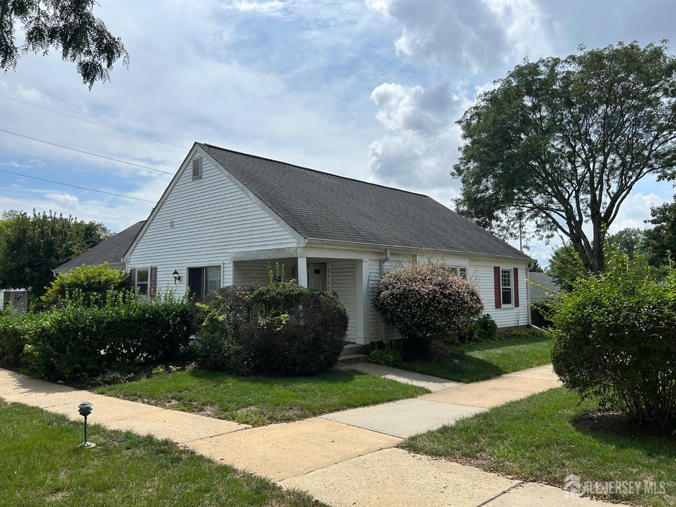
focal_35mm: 26
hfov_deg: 67.3
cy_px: 254
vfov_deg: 53.1
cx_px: 338
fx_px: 508
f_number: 1.5
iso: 50
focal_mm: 5.7
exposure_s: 1/8000
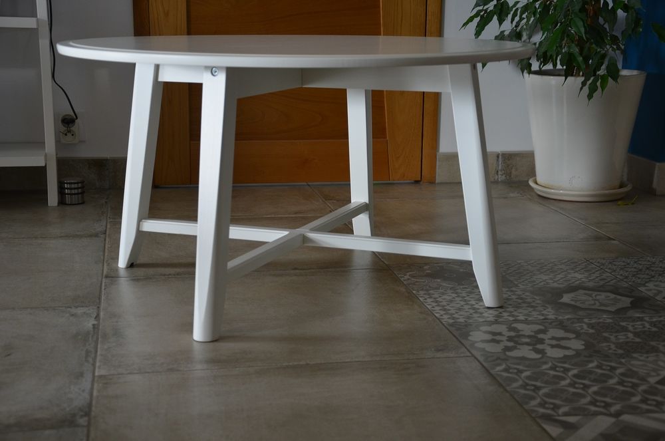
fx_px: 1162
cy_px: 220
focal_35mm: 63
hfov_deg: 31.9
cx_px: 332
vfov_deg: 21.5
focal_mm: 42
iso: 500
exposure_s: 1/40
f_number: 4.8
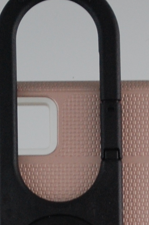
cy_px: 331
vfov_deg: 8.6
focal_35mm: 236
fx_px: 1472
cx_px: 75
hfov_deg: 5.8
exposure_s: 1/30
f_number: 5.3
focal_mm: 44
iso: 800
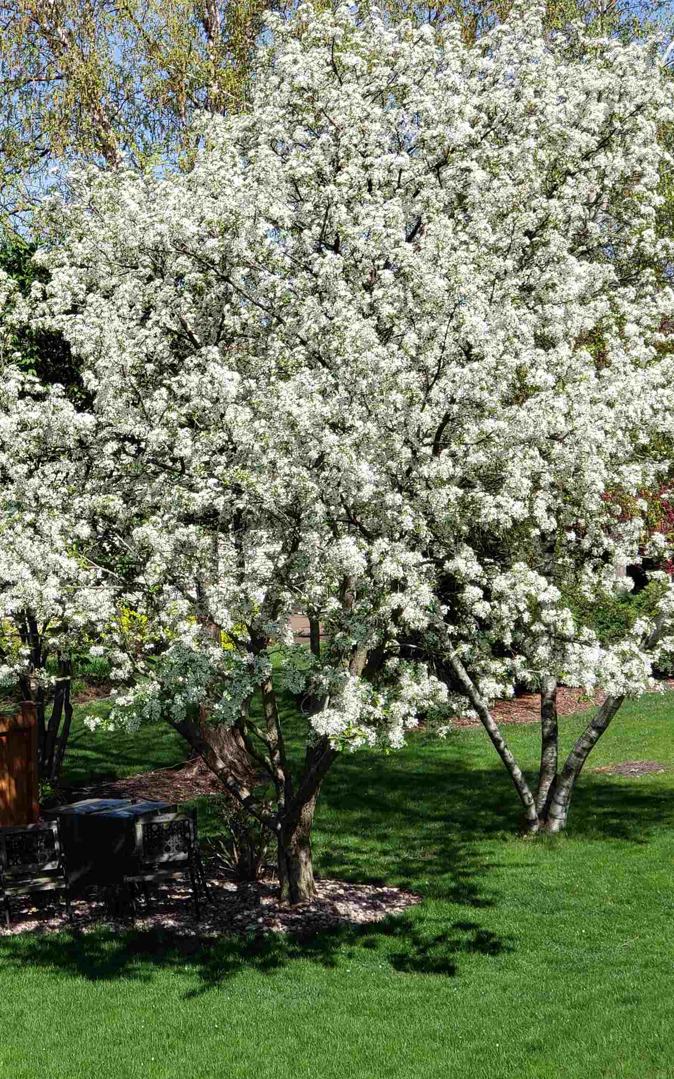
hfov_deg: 17.4
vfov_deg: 27.8
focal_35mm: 74
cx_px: 66
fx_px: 2175
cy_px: 540
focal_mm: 6
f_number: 2.4
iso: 32
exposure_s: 1/523
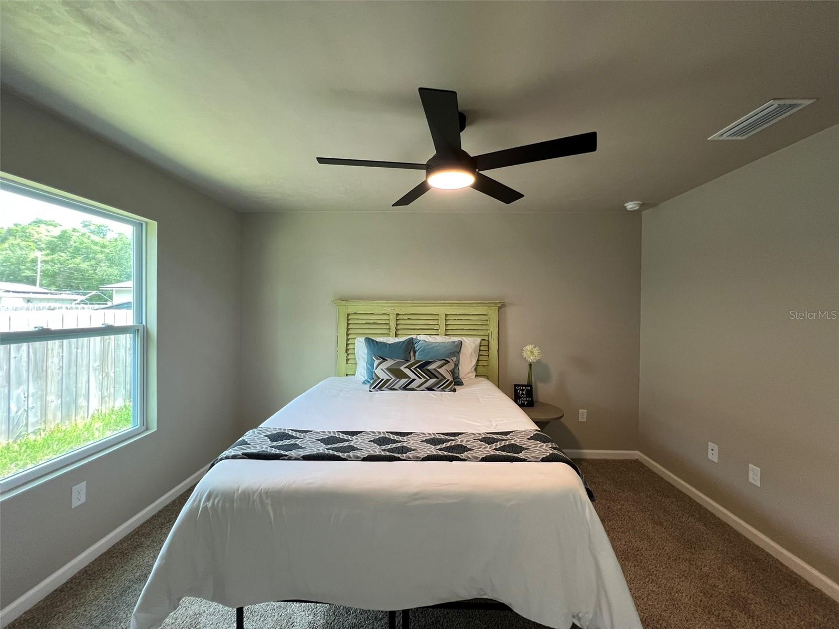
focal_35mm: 13
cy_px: 314
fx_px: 315
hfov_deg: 106.2
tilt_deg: +0.0
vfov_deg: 89.9
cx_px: 420
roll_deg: -0.5
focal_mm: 1.57
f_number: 1.8
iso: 200
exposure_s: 1/120
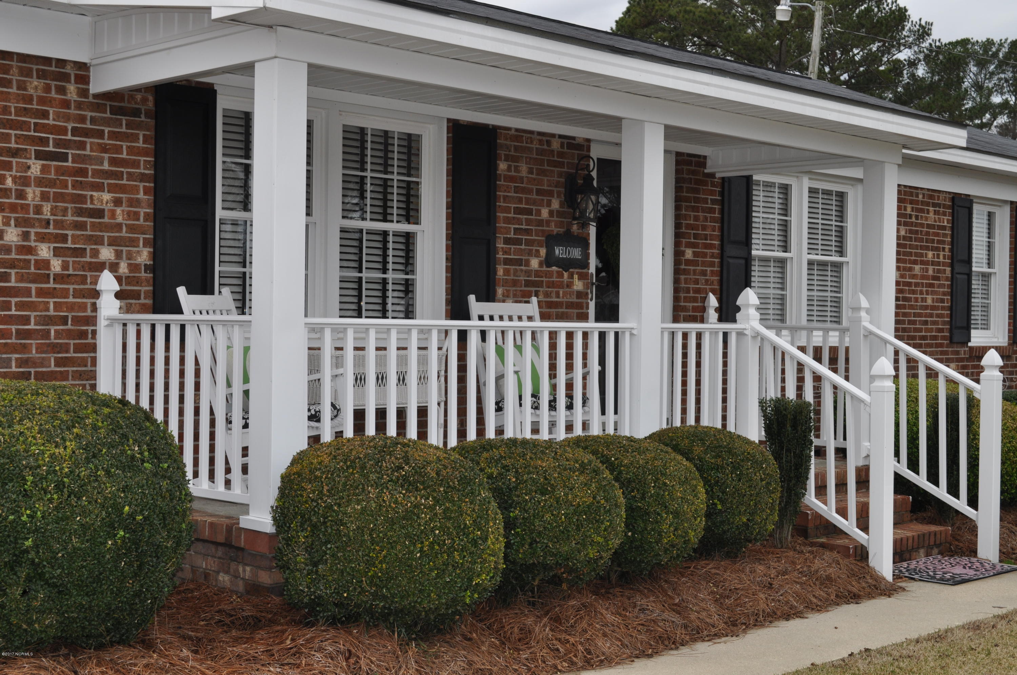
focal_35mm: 51
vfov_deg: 26.4
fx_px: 1439
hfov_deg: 38.9
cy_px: 338
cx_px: 508
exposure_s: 1/200
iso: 200
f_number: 8
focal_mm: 34
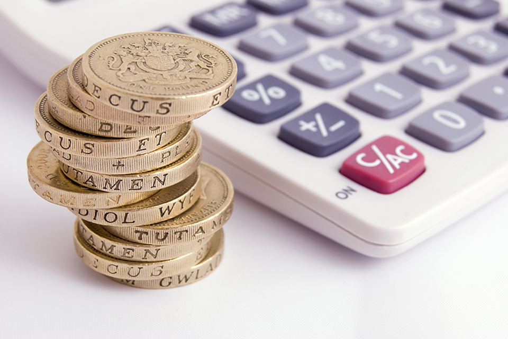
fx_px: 1164
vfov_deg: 16.6
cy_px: 170
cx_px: 254
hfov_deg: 24.6
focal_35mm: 82
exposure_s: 1/100
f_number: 13
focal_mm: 55
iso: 100
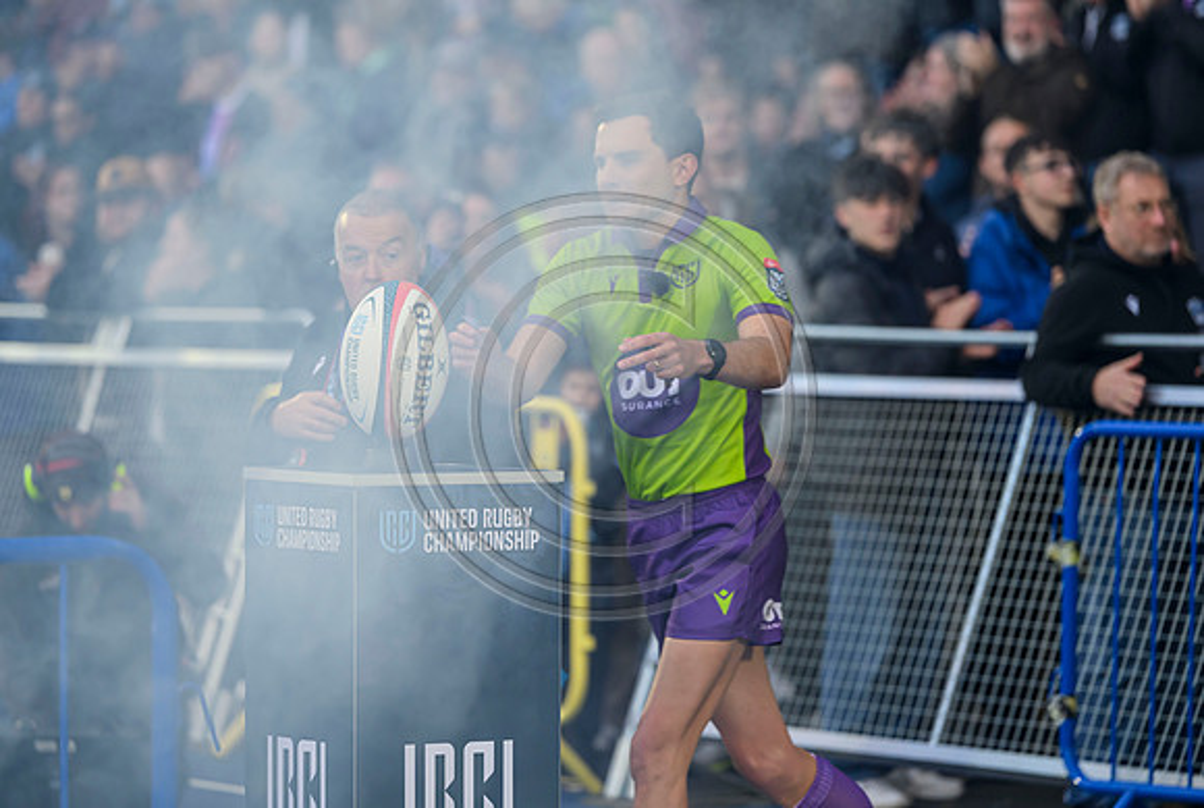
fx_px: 6610
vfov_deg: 7.0
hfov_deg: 10.4
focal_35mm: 197
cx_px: 524
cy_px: 354
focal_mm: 175
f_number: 3.2
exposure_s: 1/800
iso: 1000
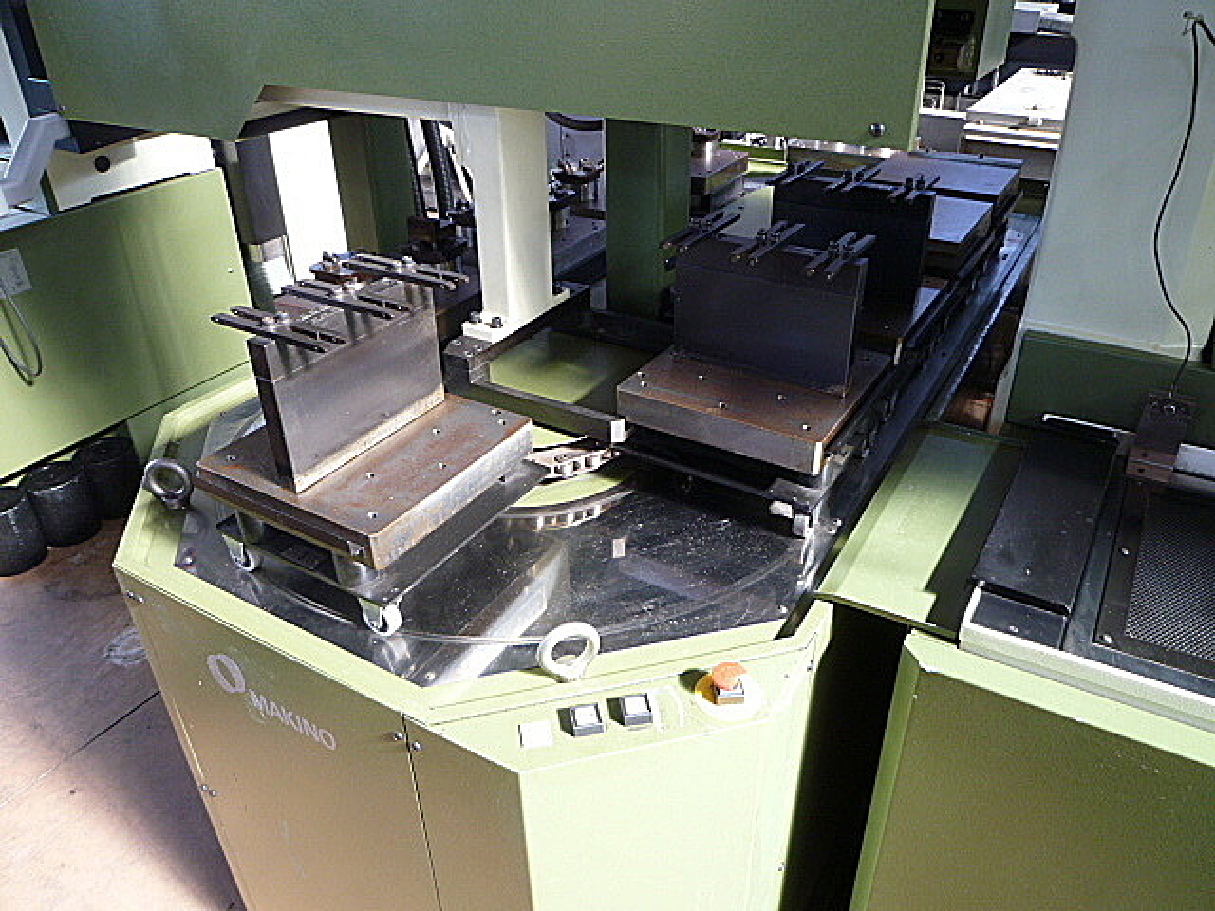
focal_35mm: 25
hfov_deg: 69.4
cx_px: 608
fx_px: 877
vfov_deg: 54.9
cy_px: 456
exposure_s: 1/30
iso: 160
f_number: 2.8
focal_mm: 4.5
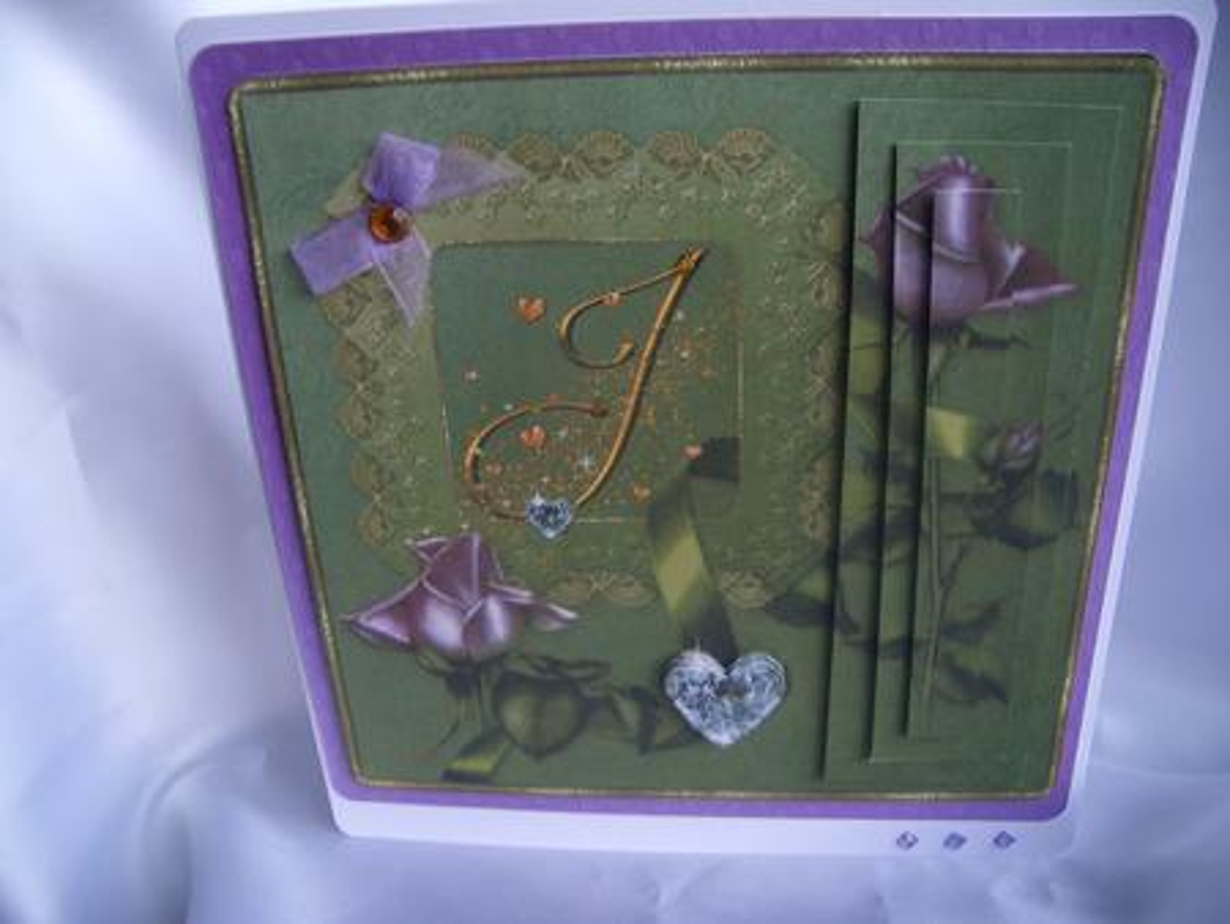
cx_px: 615
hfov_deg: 52.6
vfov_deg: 40.7
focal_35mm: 35
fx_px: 1244
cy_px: 462
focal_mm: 5.8
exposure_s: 1/125
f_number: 2.6
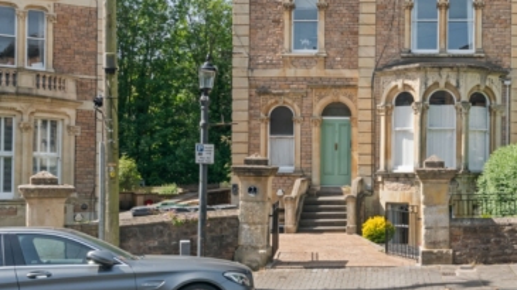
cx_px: 395
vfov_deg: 28.0
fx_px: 576
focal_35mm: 42
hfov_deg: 46.4
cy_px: 84
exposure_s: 1/200
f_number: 9
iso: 400
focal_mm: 24
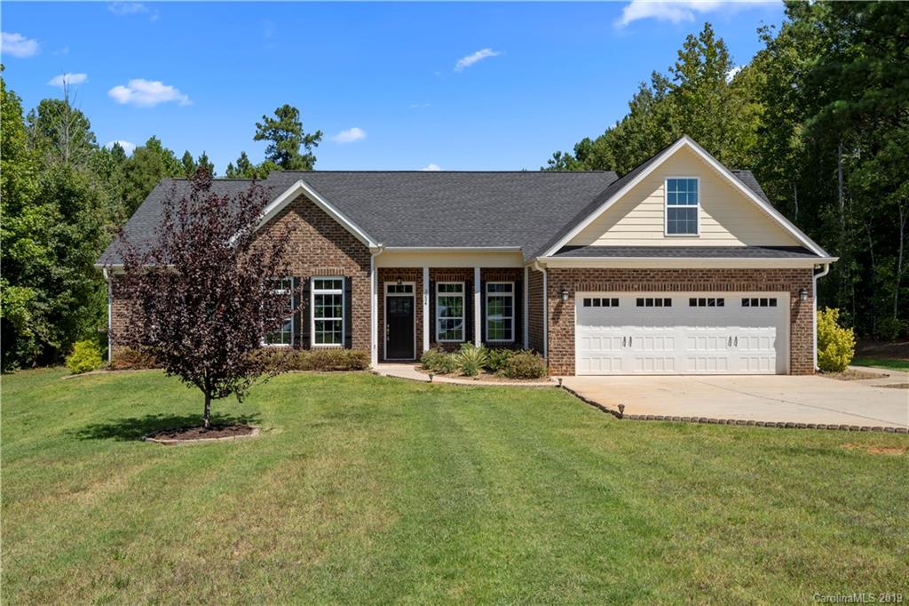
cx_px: 454
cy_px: 303
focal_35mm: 31
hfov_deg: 60.3
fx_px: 782
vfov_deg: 42.3
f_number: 11
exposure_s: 1/250
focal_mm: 31
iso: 100
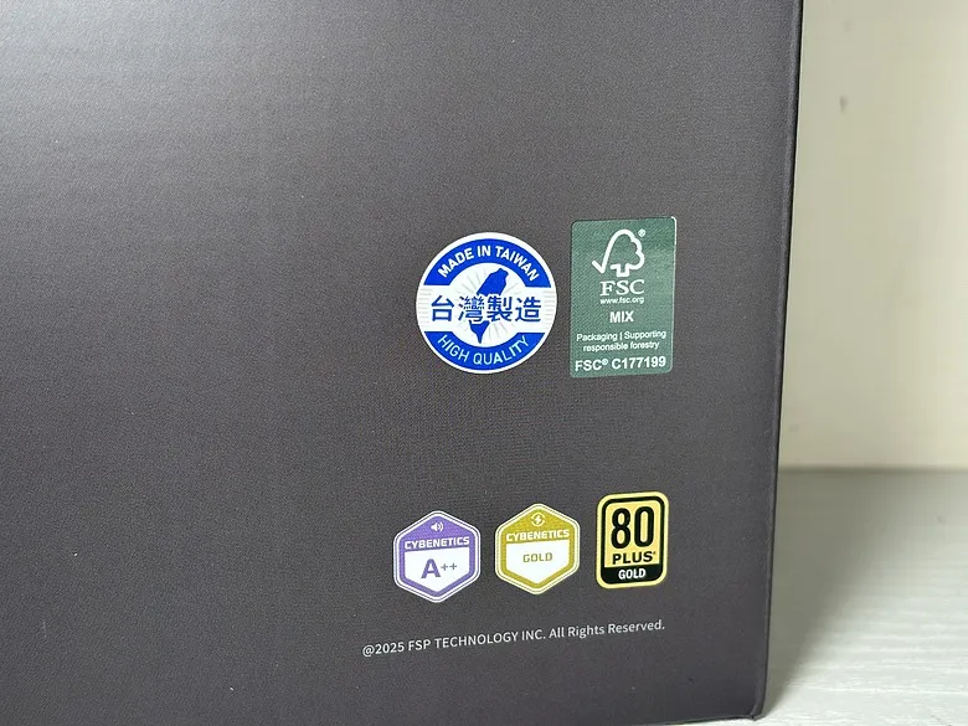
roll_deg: +1.1
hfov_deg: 36.8
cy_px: 363
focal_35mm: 52
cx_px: 484
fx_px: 1454
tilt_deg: -14.4
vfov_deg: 28.0
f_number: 1.6
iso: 40
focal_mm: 5.96
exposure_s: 1/121
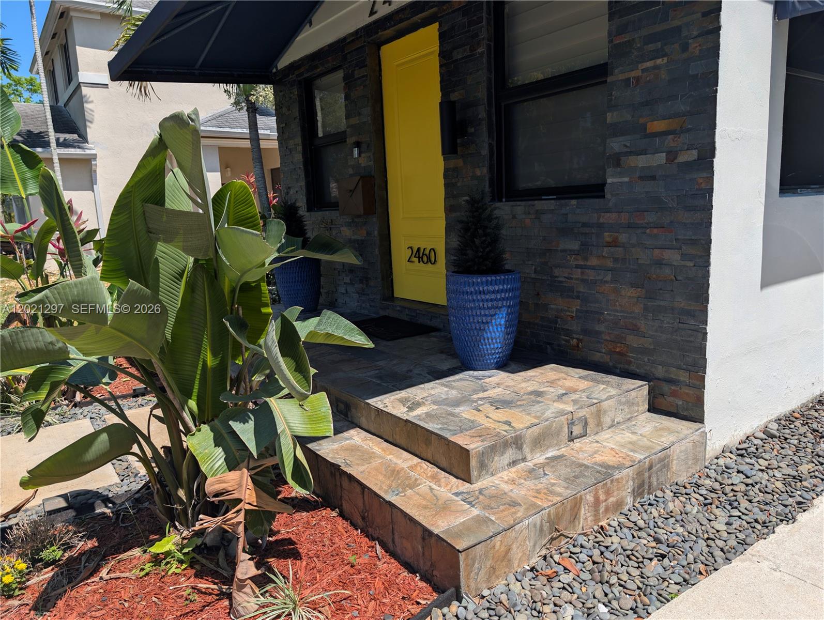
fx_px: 572
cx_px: 412
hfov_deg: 71.5
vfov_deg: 56.9
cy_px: 310
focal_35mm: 24
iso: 17
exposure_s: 1/1133
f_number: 1.68
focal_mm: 6.9
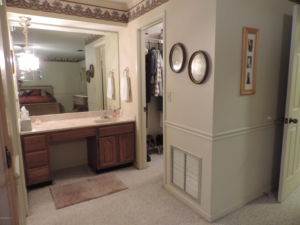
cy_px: 112
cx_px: 150
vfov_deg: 56.8
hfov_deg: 71.6
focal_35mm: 24
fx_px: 208
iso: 400
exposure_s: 1/13
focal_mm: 4.3
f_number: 3
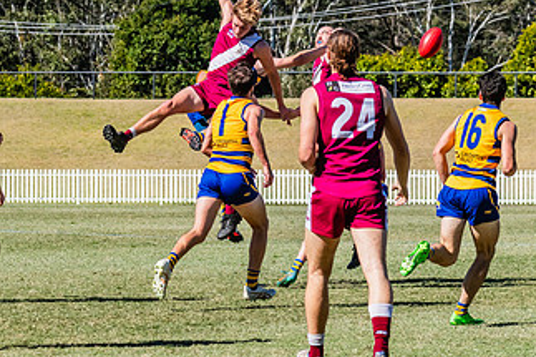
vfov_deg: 4.3
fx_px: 4702
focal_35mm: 316
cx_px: 286
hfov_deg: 6.5
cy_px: 92
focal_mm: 170
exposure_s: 1/1600
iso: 800
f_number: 10
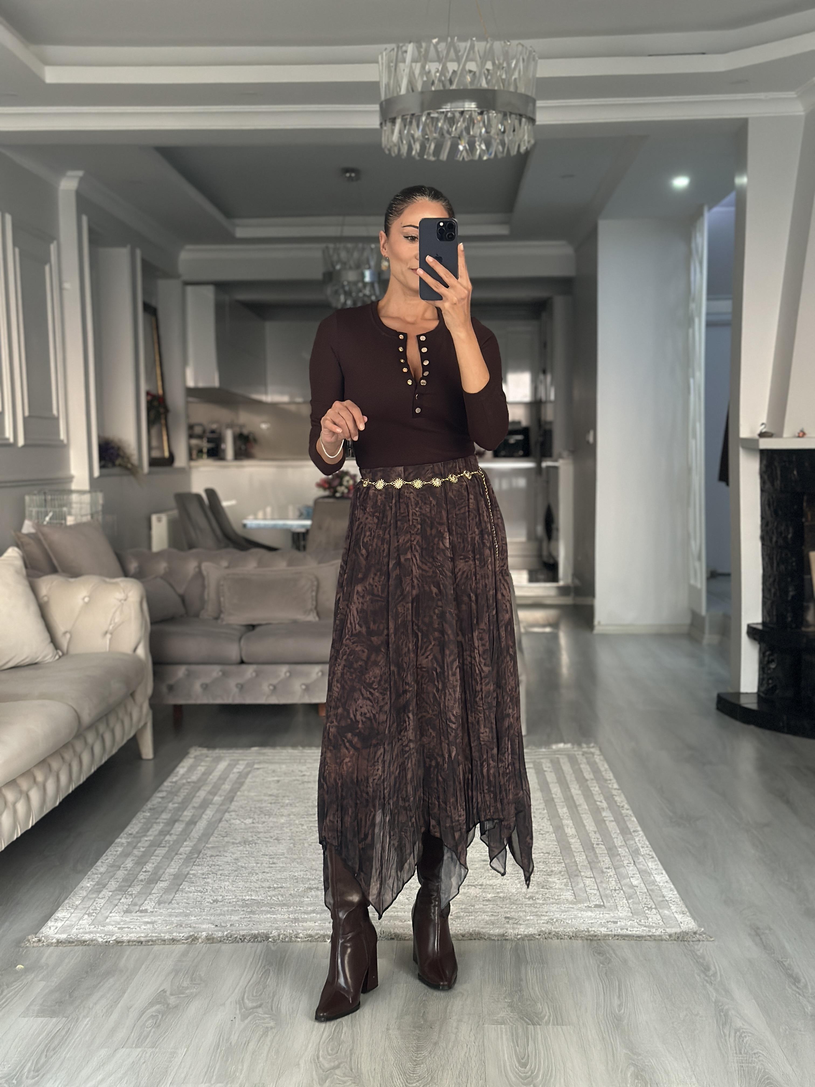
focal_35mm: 48
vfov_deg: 39.7
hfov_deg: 30.3
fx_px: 1507
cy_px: 544
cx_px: 408
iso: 400
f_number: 1.78
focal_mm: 6.86
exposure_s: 1/46
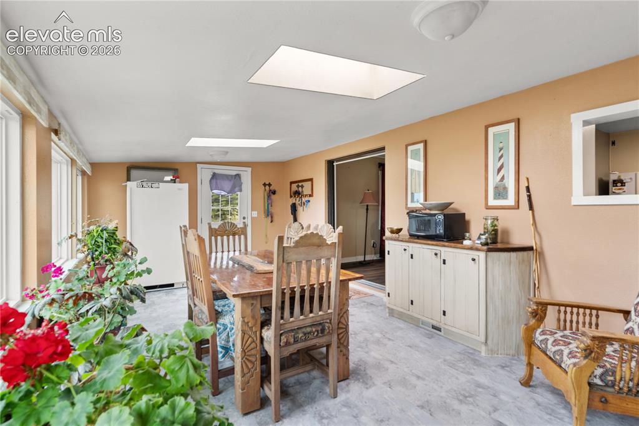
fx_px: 319
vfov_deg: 67.3
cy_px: 213
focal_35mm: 18
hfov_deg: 90.0
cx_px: 320
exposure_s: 1/4
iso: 250
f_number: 8
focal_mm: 18
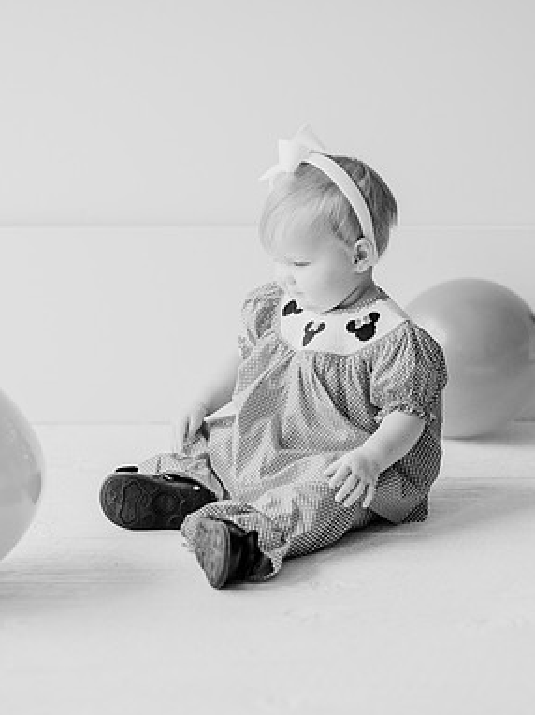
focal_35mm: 77
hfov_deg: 19.1
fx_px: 1589
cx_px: 285
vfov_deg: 25.4
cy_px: 361
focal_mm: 50
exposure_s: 1/800
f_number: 2
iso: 1000
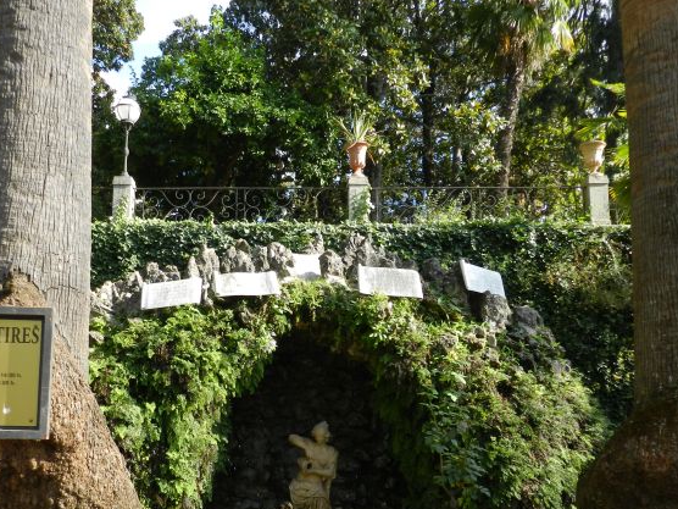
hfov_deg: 50.9
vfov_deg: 39.2
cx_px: 256
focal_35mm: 36
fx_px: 705
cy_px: 337
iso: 160
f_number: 3.5
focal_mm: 4.5
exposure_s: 1/400
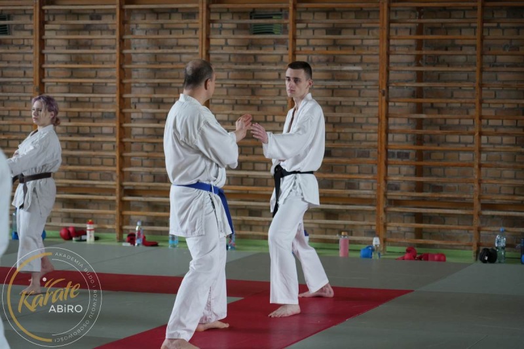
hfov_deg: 19.5
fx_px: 1528
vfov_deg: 13.0
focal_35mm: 105
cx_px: 262
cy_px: 174
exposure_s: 1/160
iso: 3200
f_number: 4
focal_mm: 105
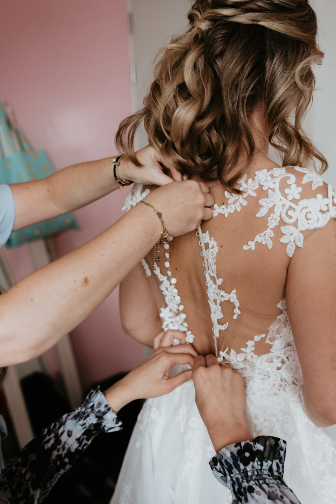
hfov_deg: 37.8
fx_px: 490
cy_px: 252
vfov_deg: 54.4
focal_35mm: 35
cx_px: 168
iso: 1600
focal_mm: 35
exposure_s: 1/250
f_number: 2.8
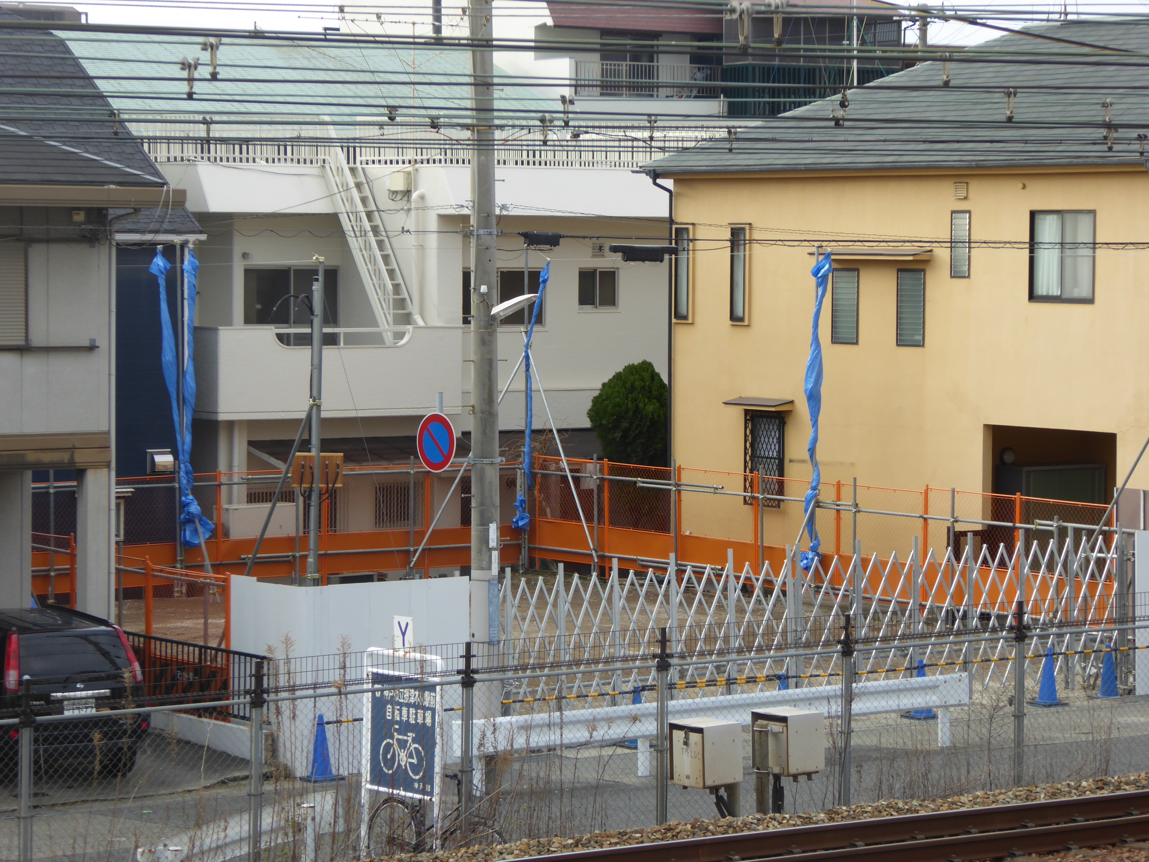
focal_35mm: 127
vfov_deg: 11.7
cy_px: 431
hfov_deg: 15.5
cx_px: 574
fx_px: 4215
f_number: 5.1
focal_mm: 20.6
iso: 100
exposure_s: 1/125
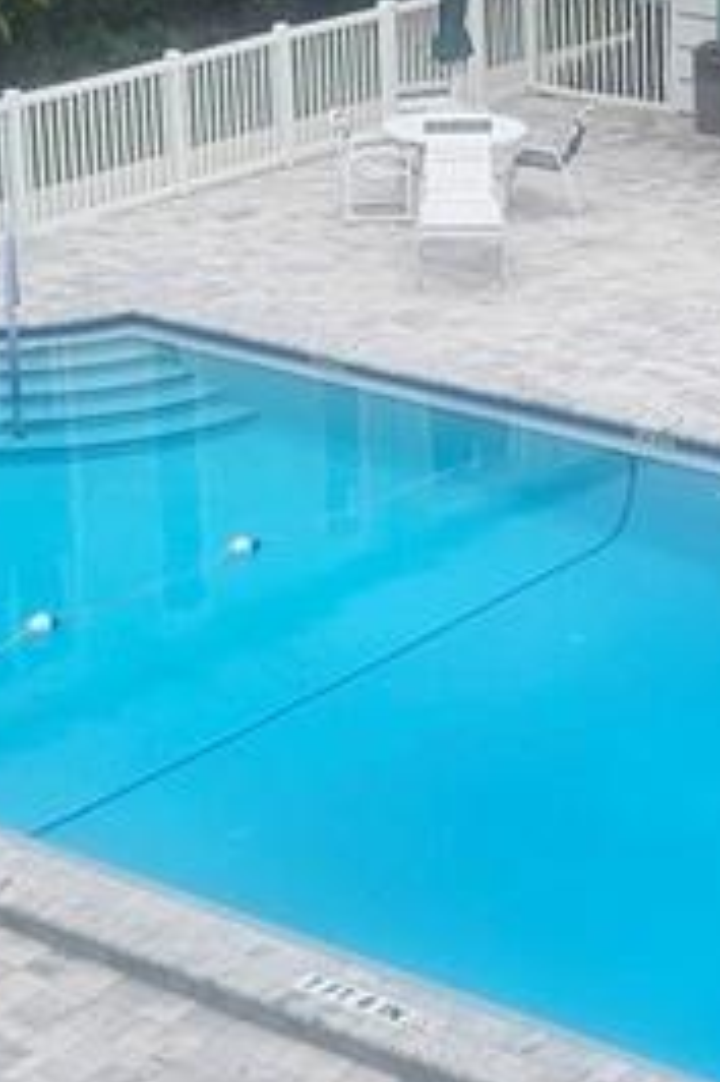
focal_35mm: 108
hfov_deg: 12.6
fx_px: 3244
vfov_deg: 18.9
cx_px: 594
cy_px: 370
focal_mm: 5.4
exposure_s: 1/909
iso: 25
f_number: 1.8
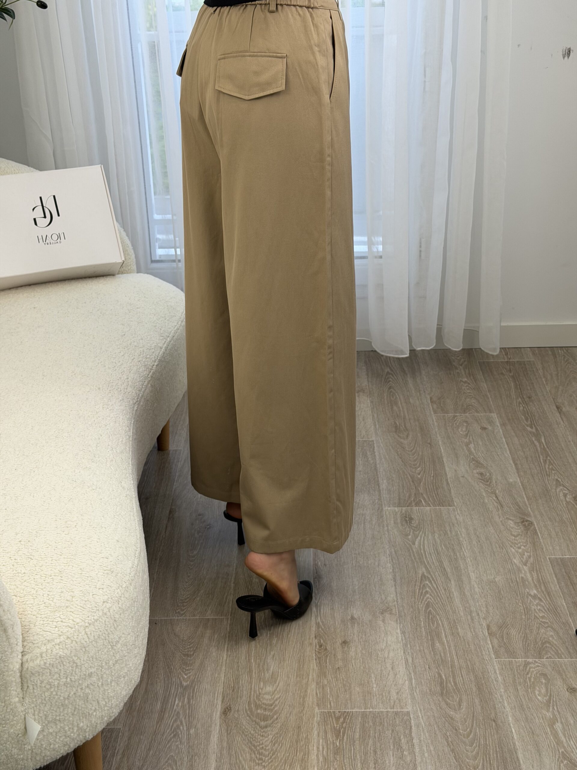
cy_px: 385
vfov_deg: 39.7
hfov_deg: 30.3
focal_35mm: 48
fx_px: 1067
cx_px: 288
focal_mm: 6.76
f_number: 1.78
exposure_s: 1/50
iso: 50
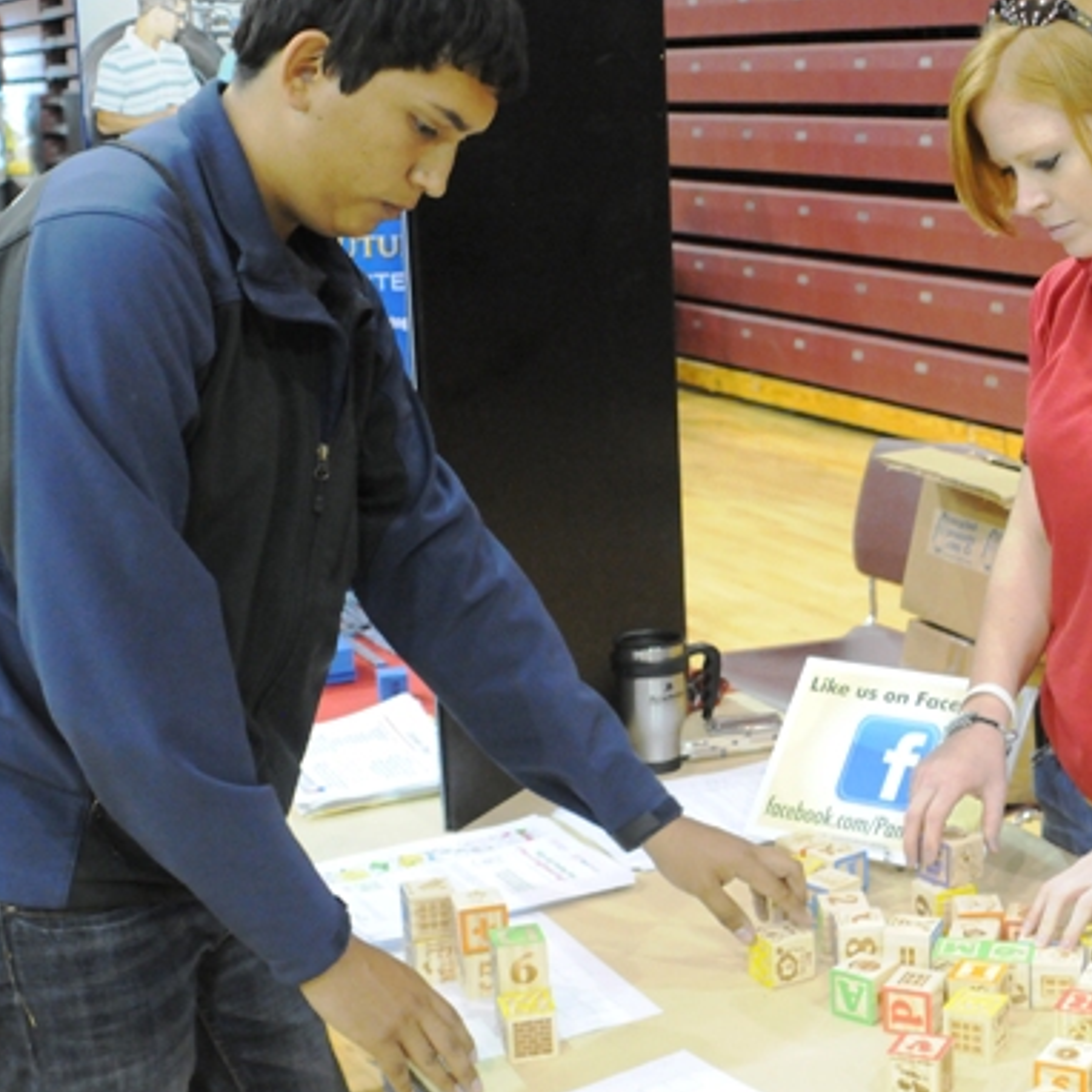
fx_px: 2070
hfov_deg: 29.2
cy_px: 553
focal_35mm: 58
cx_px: 786
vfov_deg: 29.6
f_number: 4
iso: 3200
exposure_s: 1/60
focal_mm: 28
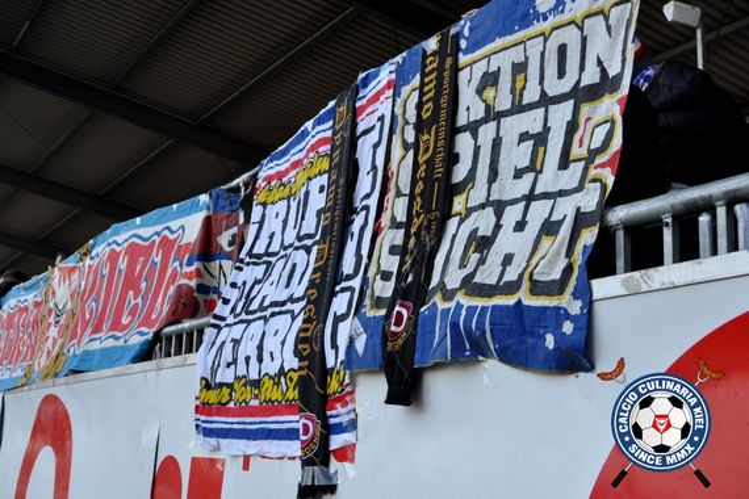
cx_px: 374
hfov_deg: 49.6
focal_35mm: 39
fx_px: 811
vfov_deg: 34.2
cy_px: 250
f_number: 5.6
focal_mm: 26
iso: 220
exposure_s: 1/125
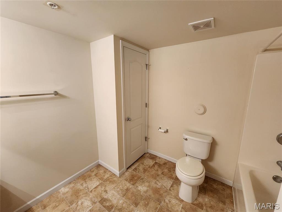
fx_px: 106
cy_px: 106
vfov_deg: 89.9
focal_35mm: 13
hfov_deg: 106.2
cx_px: 141
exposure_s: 1/60
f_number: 2.2
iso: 320
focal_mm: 2.2
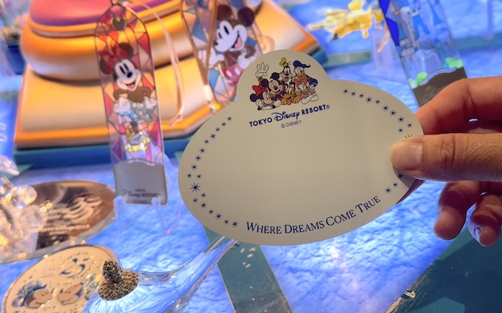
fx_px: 711
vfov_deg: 24.8
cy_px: 137
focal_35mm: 52
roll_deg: +15.8
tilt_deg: -28.4
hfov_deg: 38.9
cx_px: 251
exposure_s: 1/50
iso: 64
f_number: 1.78
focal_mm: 6.76
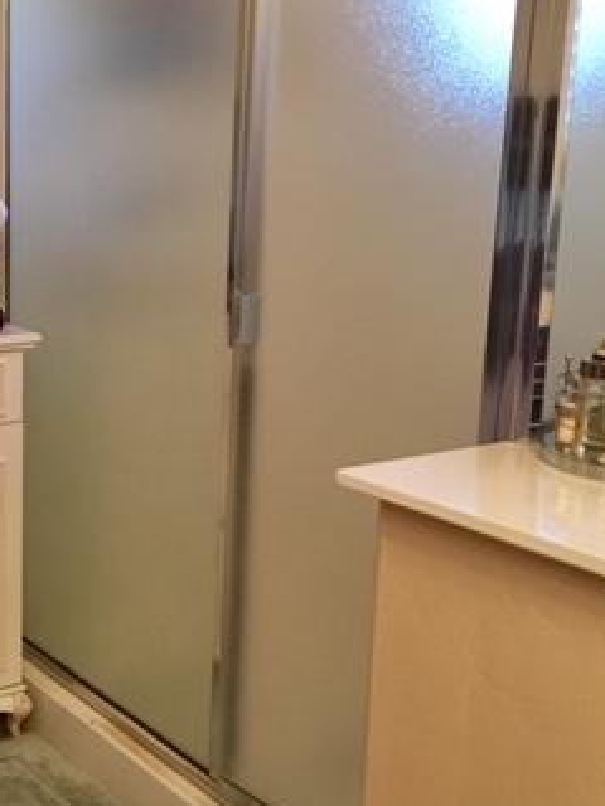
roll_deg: +0.1
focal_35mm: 58
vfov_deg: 33.2
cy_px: 393
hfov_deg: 24.3
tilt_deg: -13.2
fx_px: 1352
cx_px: 30
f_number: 2.2
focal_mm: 4.15
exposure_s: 1/20
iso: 200
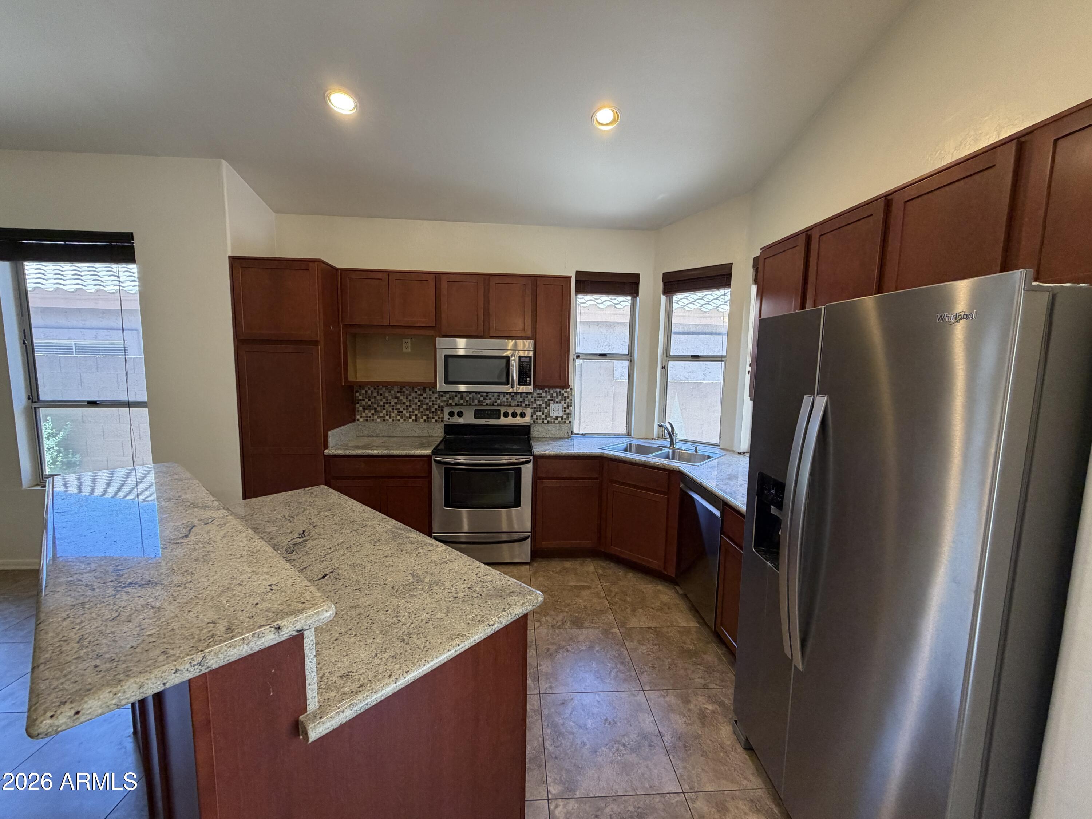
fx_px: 442
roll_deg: -1.3
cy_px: 410
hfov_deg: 102.1
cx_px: 546
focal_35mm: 14
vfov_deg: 85.7
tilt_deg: -6.2
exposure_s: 1/60
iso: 200
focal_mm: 2.22
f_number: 2.2
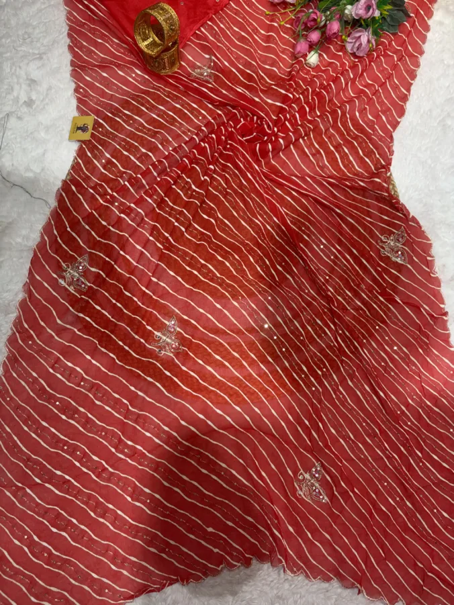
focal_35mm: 26
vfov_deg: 67.3
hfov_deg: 53.1
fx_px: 455
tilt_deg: -76.7
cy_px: 302
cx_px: 227
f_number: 1.6
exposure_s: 1/100
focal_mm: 5.96
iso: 64
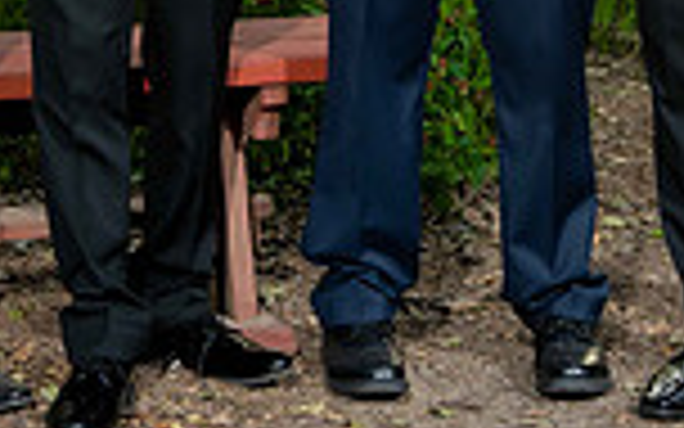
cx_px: 144
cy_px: -367
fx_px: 2610
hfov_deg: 14.8
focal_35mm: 140
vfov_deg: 8.9
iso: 160
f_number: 3.2
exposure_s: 1/200
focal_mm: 36
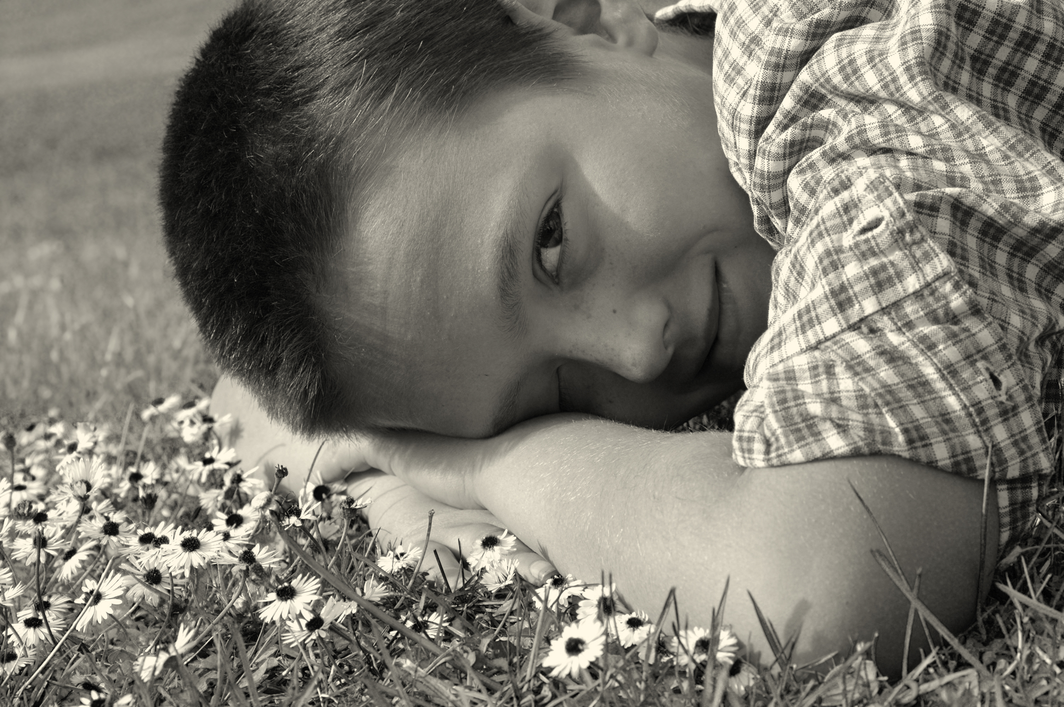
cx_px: 532
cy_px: 354
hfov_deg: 27.0
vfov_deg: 18.1
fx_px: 2215
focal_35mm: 75
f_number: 9
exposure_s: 1/100
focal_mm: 50
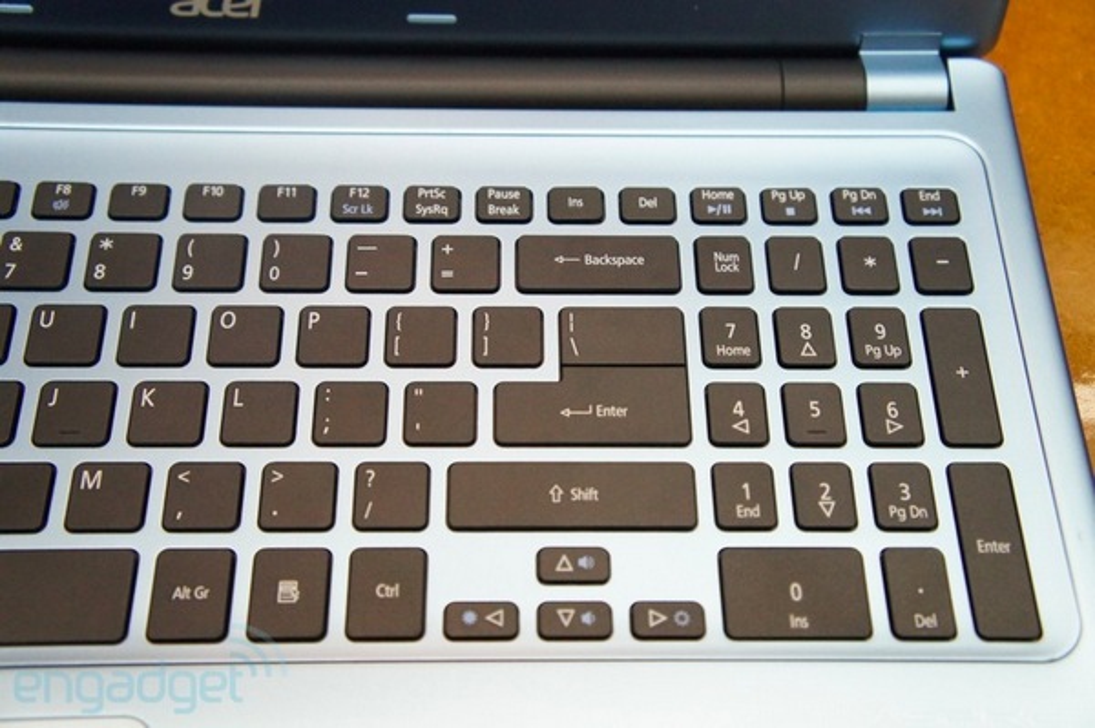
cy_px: 364
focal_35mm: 44
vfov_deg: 30.8
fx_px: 1322
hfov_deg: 45.0
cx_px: 548
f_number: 4
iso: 3200
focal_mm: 29
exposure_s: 1/160
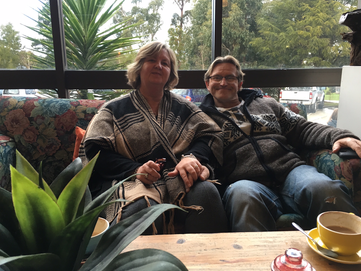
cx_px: 185
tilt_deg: -12.2
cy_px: 132
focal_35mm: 30
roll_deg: +1.1
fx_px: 313
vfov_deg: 46.8
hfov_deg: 60.0
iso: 50
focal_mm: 4.15
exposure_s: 1/33
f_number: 2.2
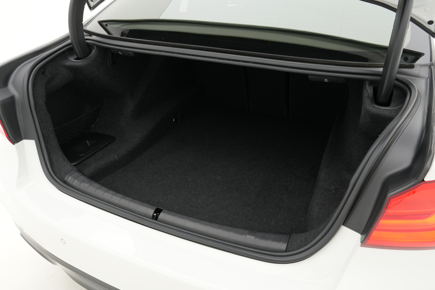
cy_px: 145
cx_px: 218
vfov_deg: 47.9
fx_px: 326
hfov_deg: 67.4
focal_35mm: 27
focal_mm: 18
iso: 640
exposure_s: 1/40
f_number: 8
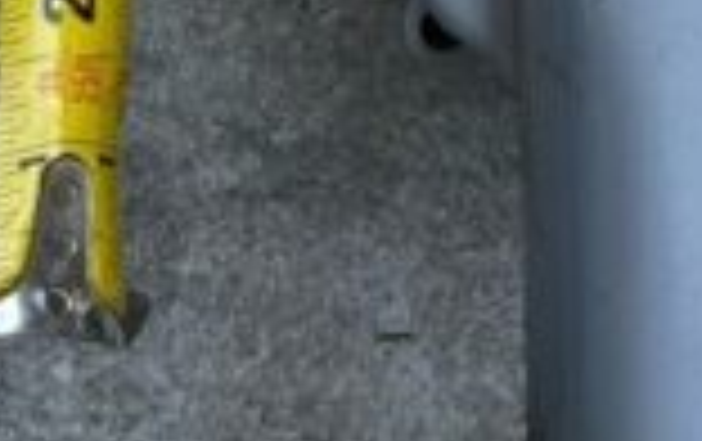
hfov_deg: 14.6
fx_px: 2701
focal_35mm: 141
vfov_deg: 7.5
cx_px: 711
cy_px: -1107
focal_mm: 5.1
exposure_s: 1/1323
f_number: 1.6
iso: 32
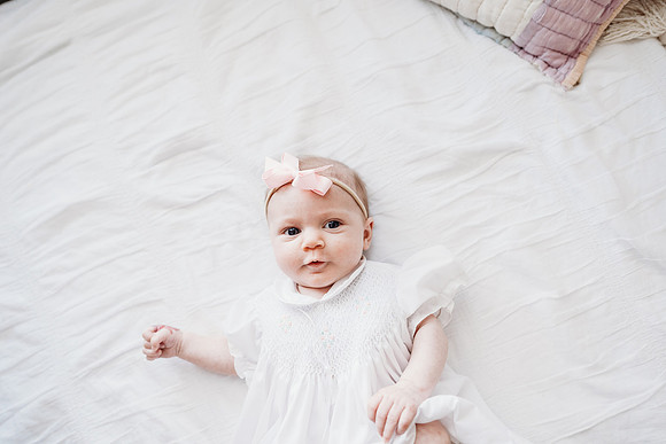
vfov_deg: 53.2
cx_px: 333
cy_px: 222
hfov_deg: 73.7
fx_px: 444
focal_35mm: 24
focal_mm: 24
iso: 1000
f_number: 2.8
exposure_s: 1/100
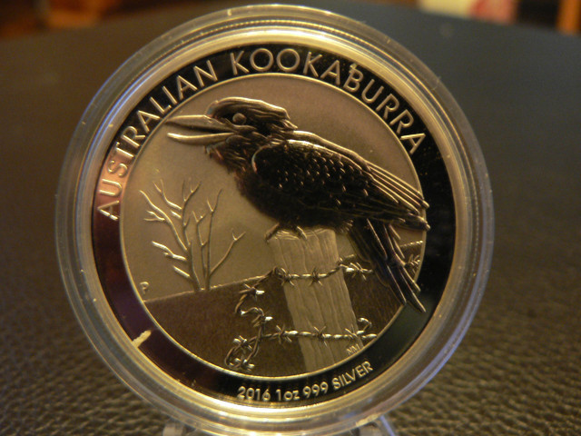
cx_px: 290
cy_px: 218
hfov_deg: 51.4
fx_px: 604
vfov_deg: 39.7
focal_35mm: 36
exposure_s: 1/4
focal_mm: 6
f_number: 2.8
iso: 200
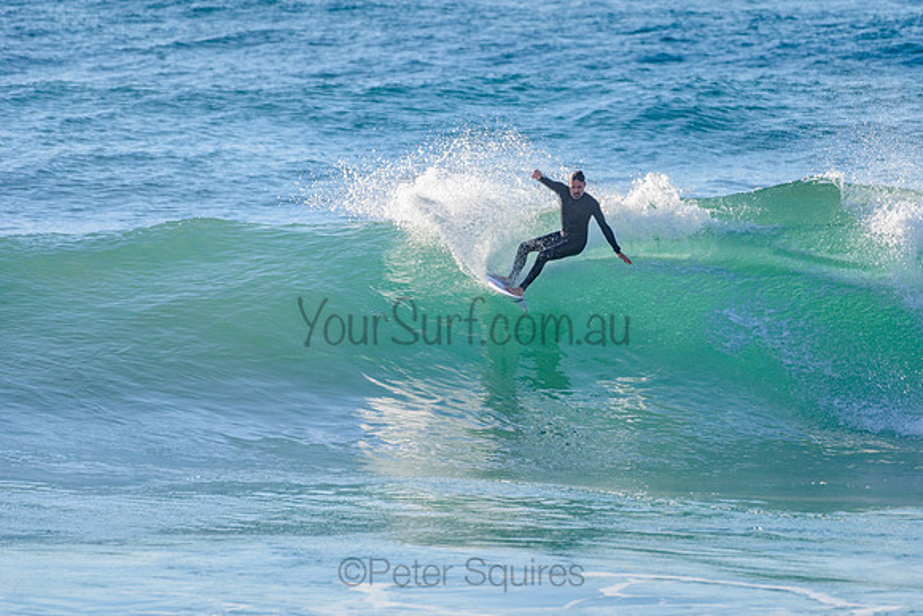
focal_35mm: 613
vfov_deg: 2.2
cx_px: 566
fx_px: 15725
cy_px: 266
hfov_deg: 3.4
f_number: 5.6
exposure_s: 1/2000
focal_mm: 500
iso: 220
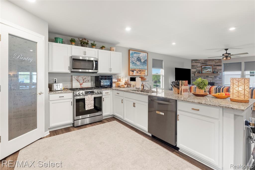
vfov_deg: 73.7
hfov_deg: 96.8
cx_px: 128
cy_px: 85
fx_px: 113
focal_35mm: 16
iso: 3200
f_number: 5.6
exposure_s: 1/30
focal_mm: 16
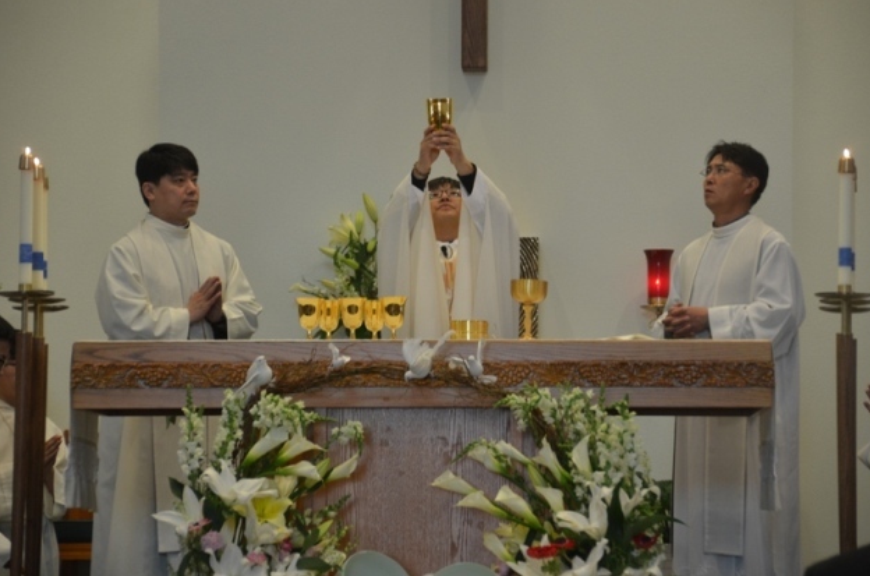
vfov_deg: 8.5
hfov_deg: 12.7
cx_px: 445
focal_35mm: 162
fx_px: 3894
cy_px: 282
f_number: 5.3
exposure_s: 1/40
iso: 800
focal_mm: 105
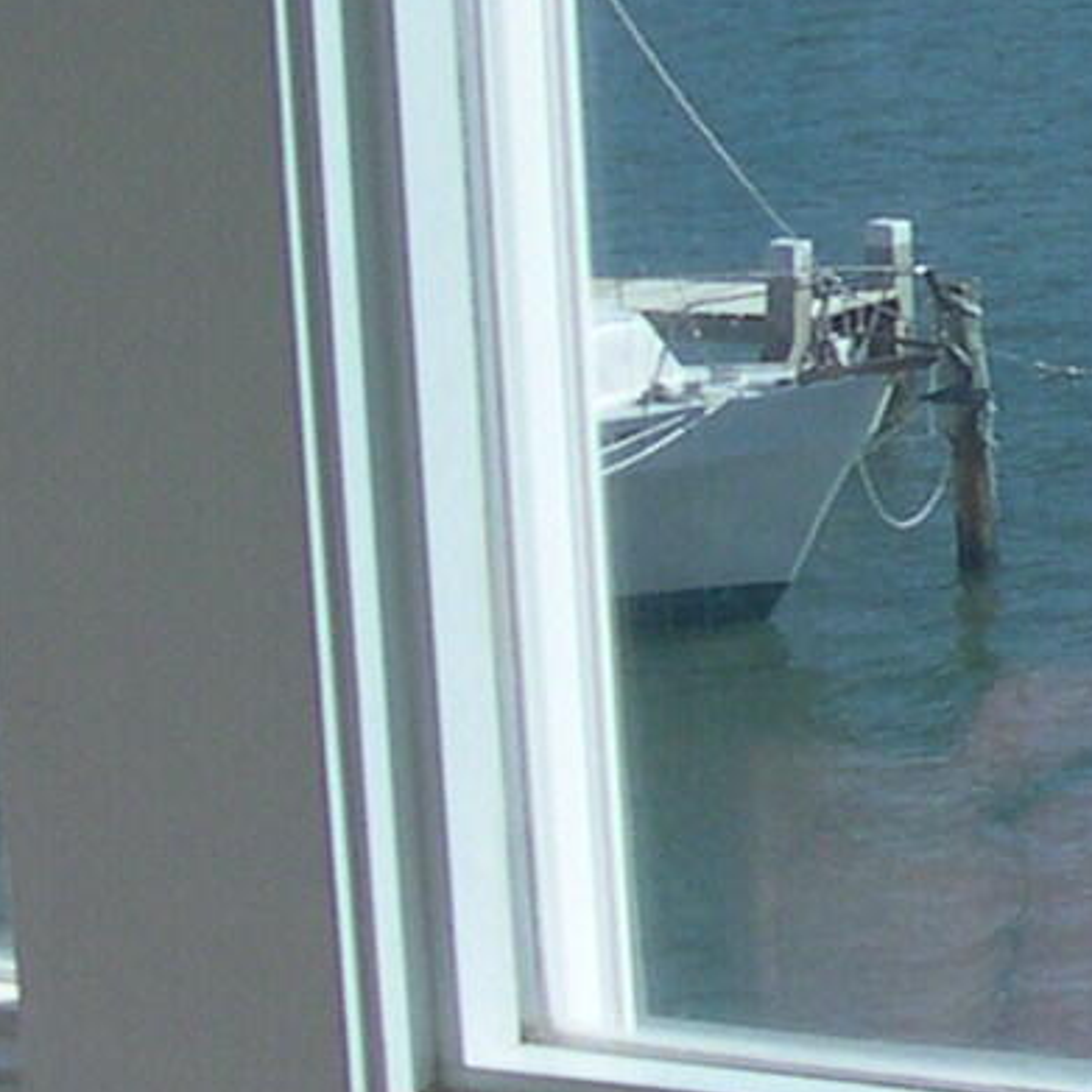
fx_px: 6960
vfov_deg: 8.9
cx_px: 2491
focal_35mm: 195
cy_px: 109
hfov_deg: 8.3
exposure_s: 1/207
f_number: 7.6
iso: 100
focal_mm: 8
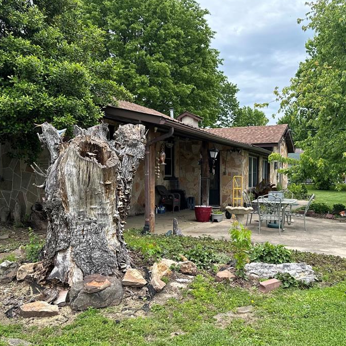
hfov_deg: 50.8
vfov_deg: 51.0
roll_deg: +0.3
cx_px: 206
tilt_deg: -1.7
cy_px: 190
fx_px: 362
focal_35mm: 32
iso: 80
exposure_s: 1/1321
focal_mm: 6.86
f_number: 1.78
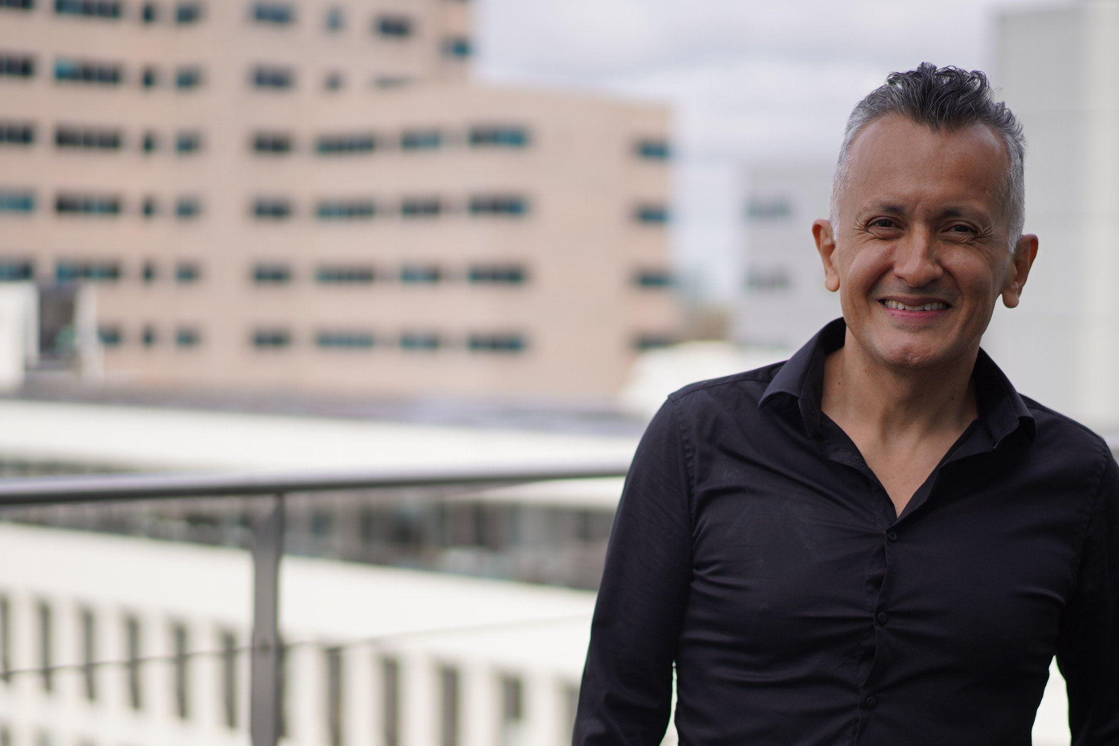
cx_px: 685
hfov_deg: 24.7
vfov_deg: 16.6
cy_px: 521
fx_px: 2549
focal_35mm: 82
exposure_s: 1/2500
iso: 100
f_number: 1.8
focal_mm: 55
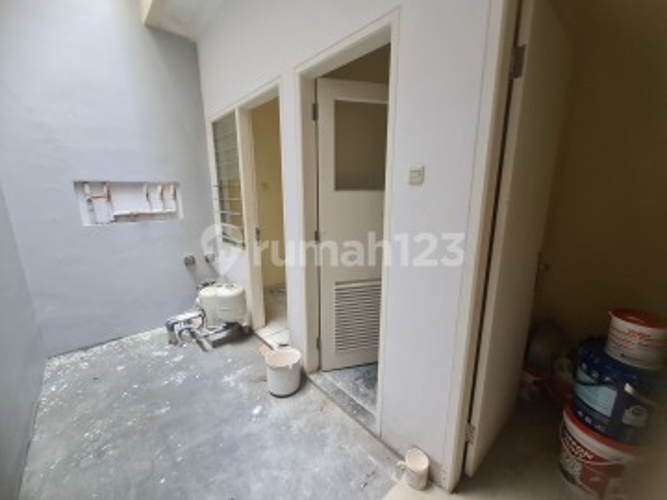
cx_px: 334
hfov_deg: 106.2
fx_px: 250
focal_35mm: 13
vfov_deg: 89.9
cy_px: 250
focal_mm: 2.22
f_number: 2.2
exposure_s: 1/40
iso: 320
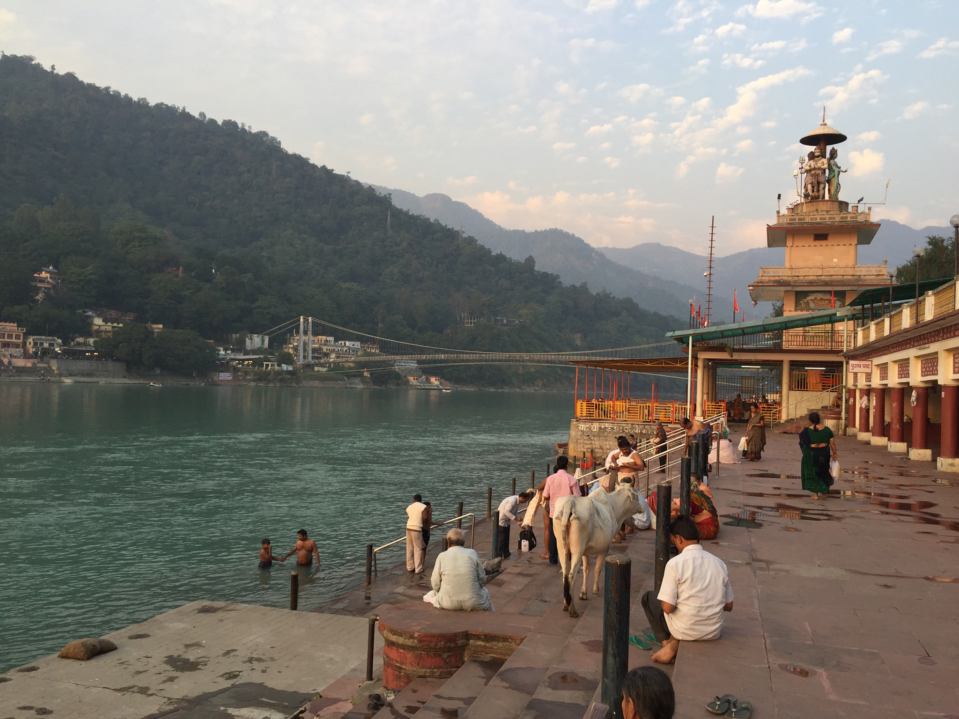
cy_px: 360
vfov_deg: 48.2
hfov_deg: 61.7
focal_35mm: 29
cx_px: 480
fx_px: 803
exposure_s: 1/210
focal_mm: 4.15
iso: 32
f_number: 2.2
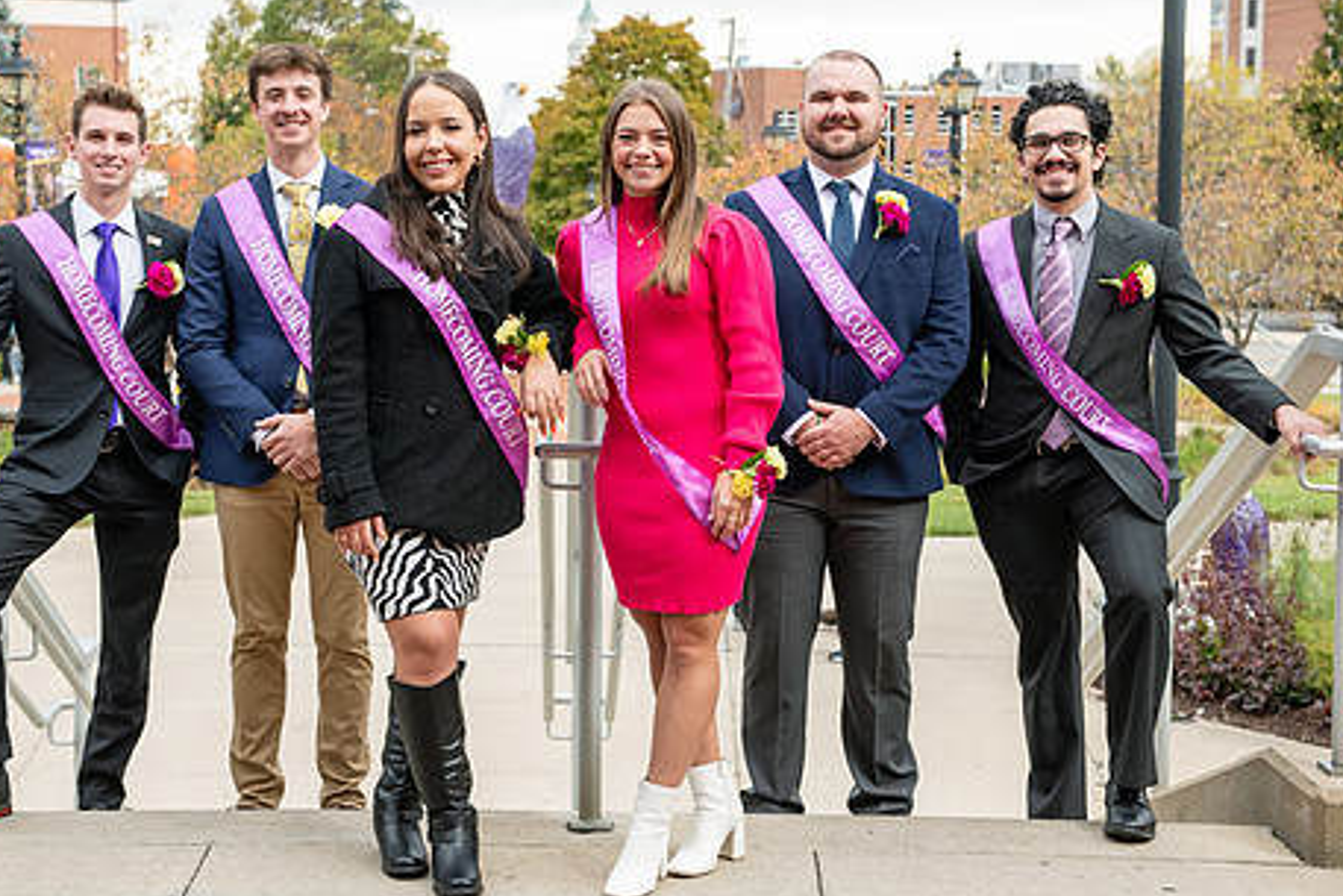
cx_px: 550
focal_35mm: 66
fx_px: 2463
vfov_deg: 20.6
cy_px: 366
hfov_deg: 30.4
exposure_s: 1/400
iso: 200
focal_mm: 52
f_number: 4.5
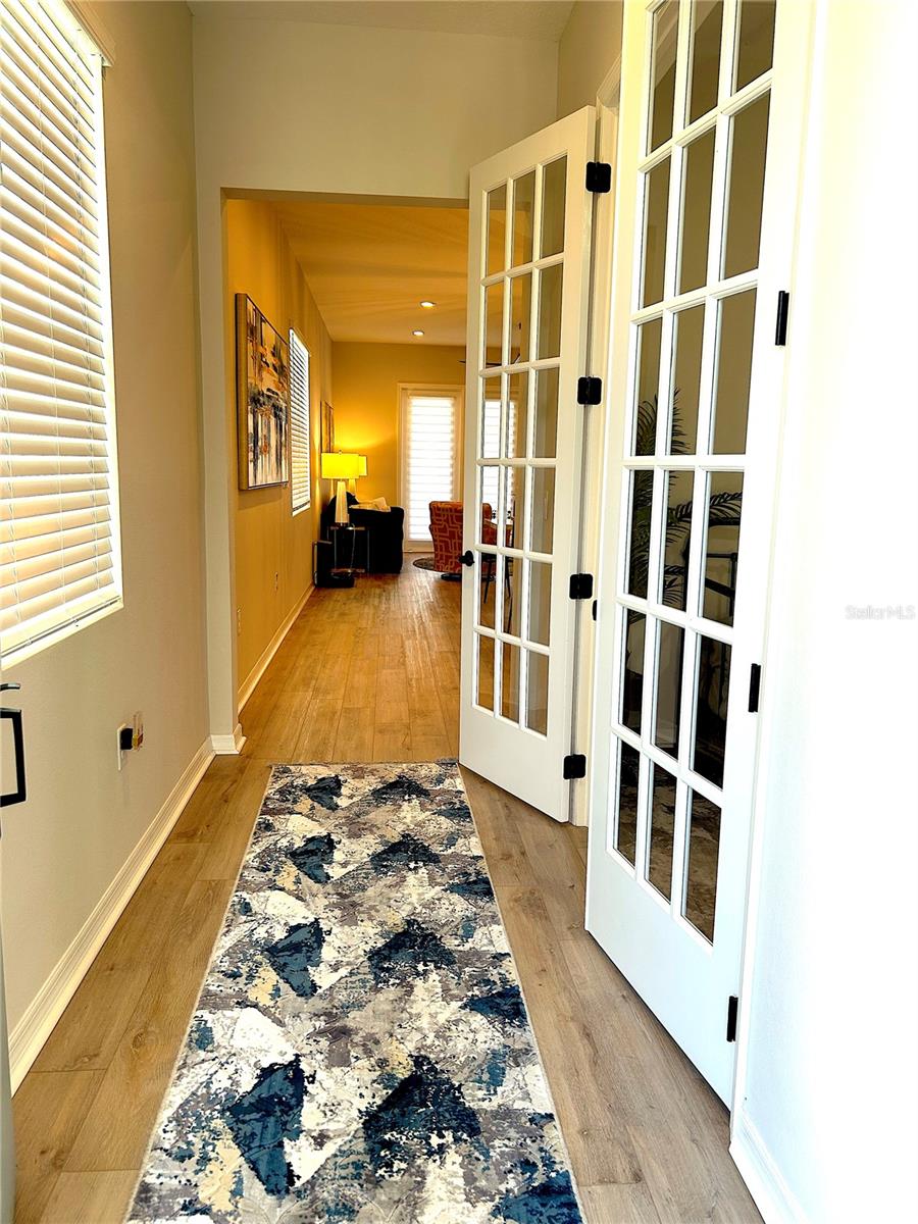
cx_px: 459
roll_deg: -1.7
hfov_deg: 53.1
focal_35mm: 26
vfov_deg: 67.3
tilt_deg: -10.2
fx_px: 919
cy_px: 612
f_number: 1.5
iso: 64
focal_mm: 5.7
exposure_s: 1/120
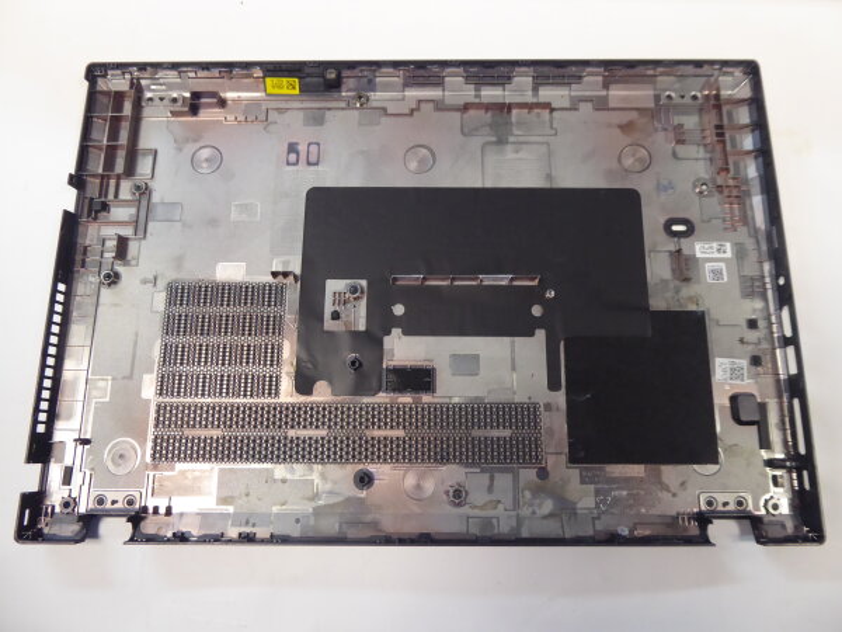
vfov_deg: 54.9
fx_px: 608
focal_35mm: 25
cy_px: 316
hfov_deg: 69.4
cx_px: 421
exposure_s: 1/50
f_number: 3.3
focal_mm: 4.3
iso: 400
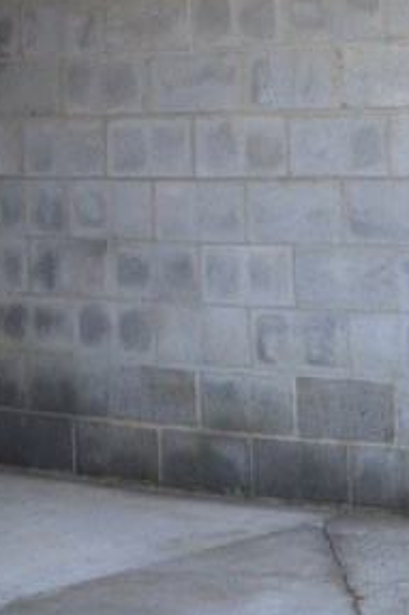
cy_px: 86
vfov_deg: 14.5
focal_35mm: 140
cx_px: 362
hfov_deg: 9.7
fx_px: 2394
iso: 200
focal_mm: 35
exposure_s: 1/125
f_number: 5.6
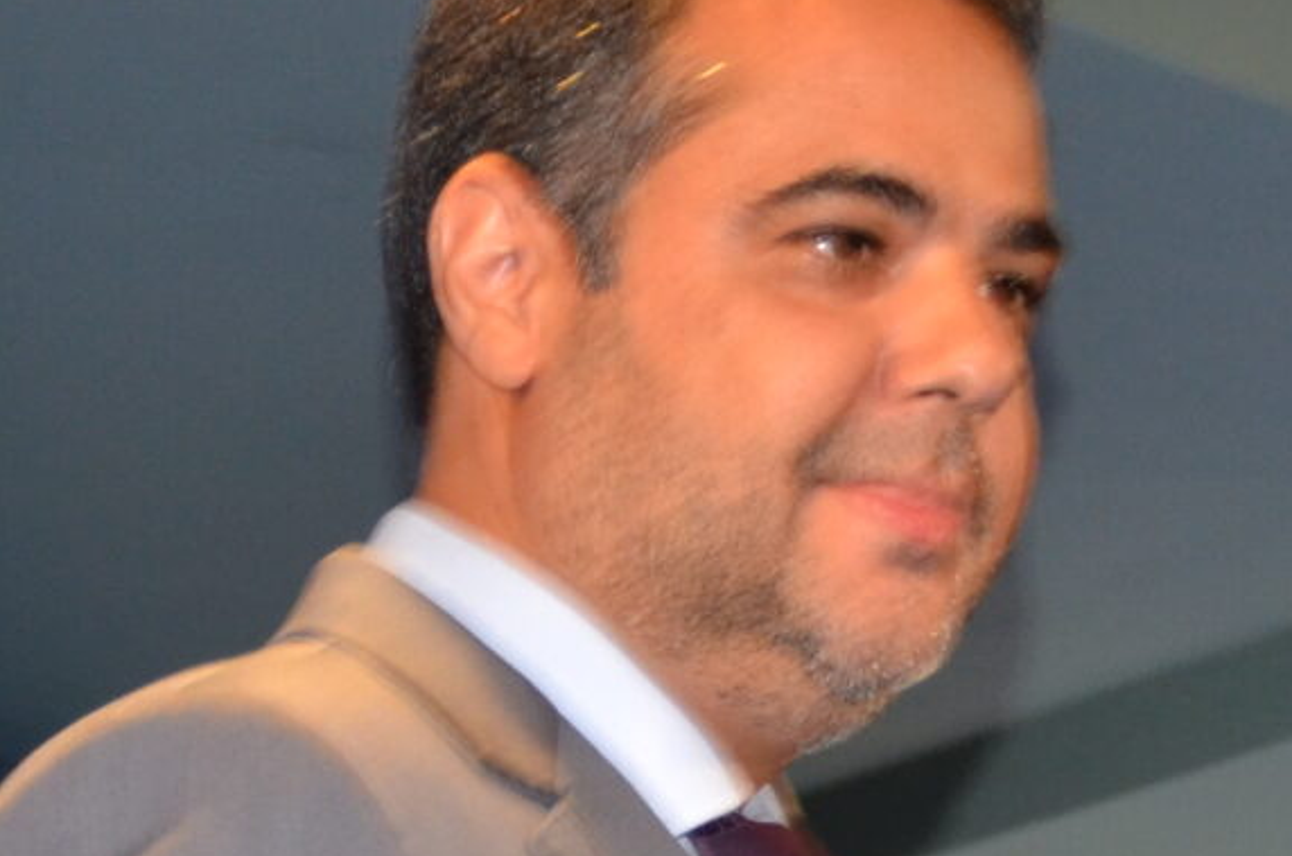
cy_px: 1174
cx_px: 1660
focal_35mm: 349
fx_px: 12501
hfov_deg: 5.9
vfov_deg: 3.9
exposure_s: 1/60
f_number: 4.8
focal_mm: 52
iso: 640
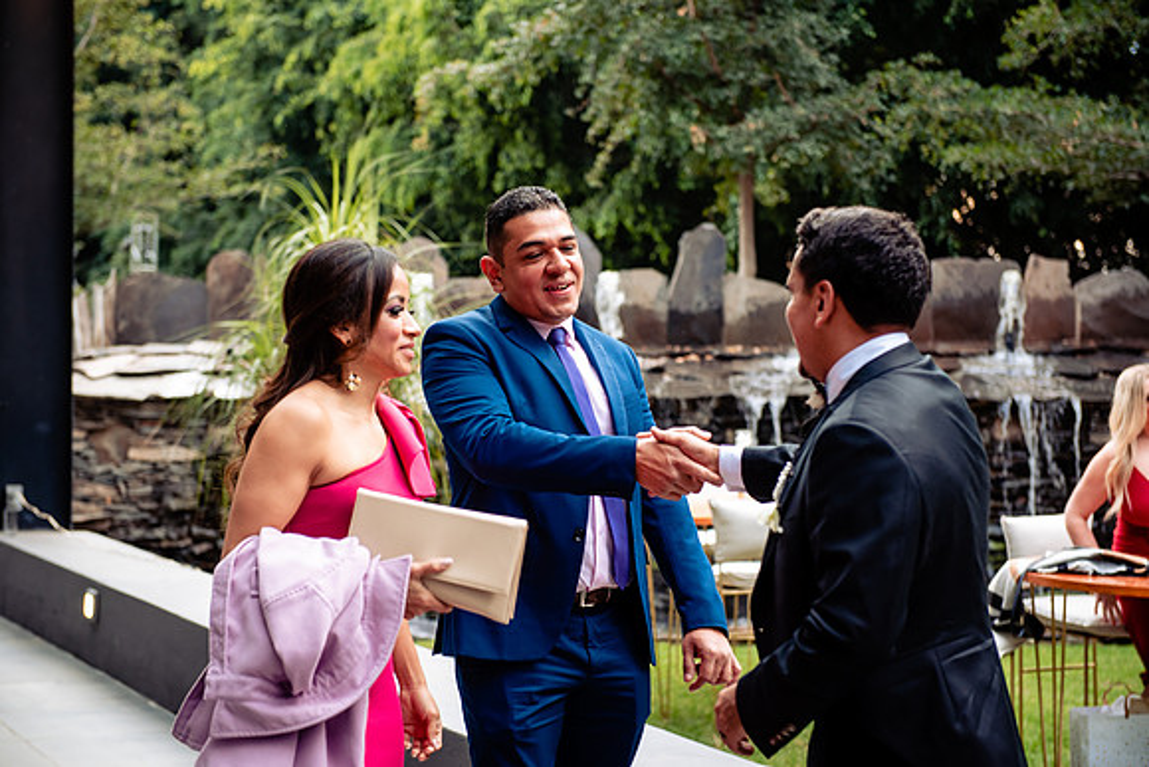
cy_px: 384
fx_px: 2235
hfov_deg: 28.8
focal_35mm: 70
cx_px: 574
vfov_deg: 19.5
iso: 500
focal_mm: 70
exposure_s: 1/125
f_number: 3.5
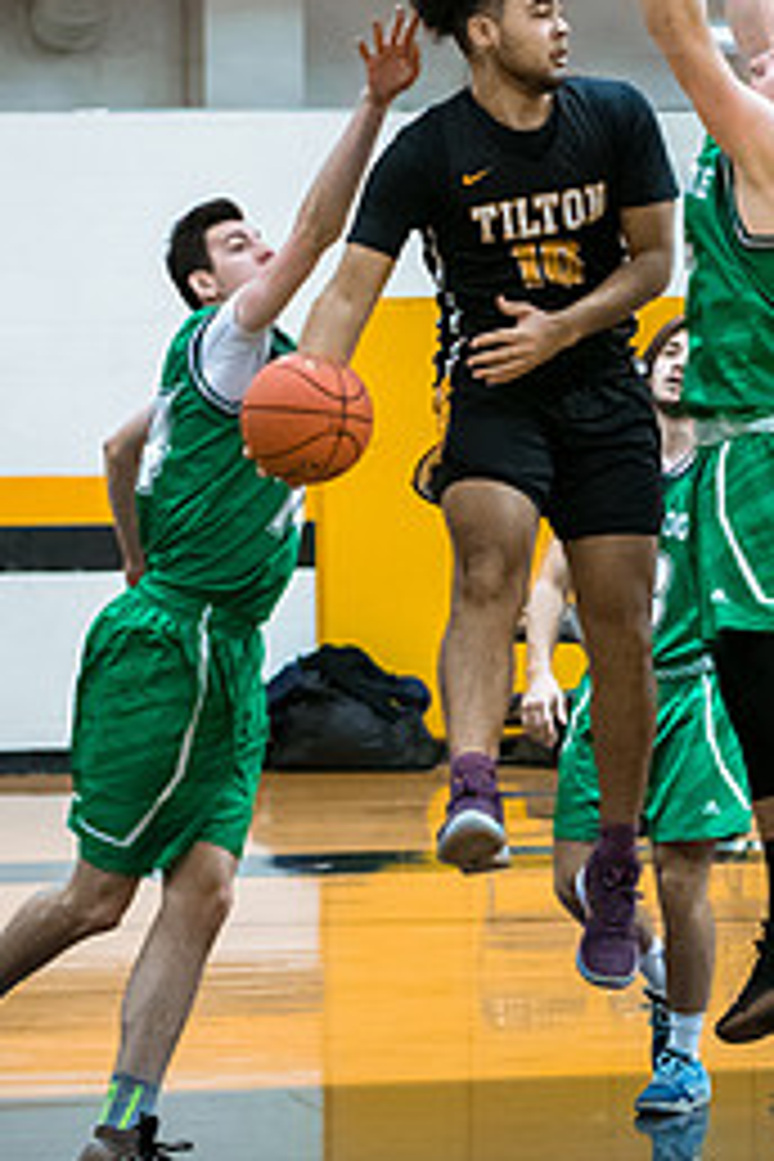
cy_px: 428
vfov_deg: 11.2
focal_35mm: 183
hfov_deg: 7.5
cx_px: 423
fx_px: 5901
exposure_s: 1/400
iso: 3200
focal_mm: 70
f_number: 2.8
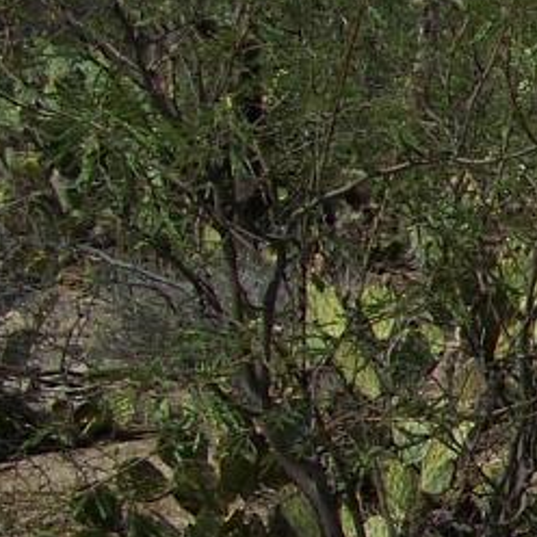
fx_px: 2878
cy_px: 422
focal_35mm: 164
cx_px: 1271
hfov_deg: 9.5
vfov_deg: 10.6
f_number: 4
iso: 64
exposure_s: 1/1250
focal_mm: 5.85
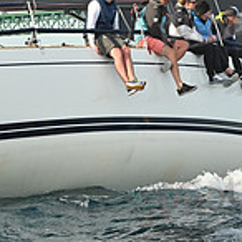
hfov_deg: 7.4
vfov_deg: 7.4
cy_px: -51
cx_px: 73
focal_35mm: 236
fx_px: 1867
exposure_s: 1/1000
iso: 320
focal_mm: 70
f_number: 5
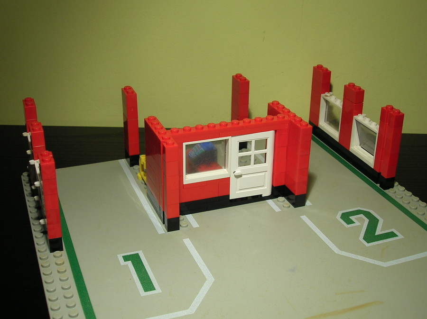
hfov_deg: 41.3
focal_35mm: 46
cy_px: 160
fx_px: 567
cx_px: 214
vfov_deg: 31.5
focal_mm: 7.7
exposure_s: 1/19.2
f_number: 3.2
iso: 50
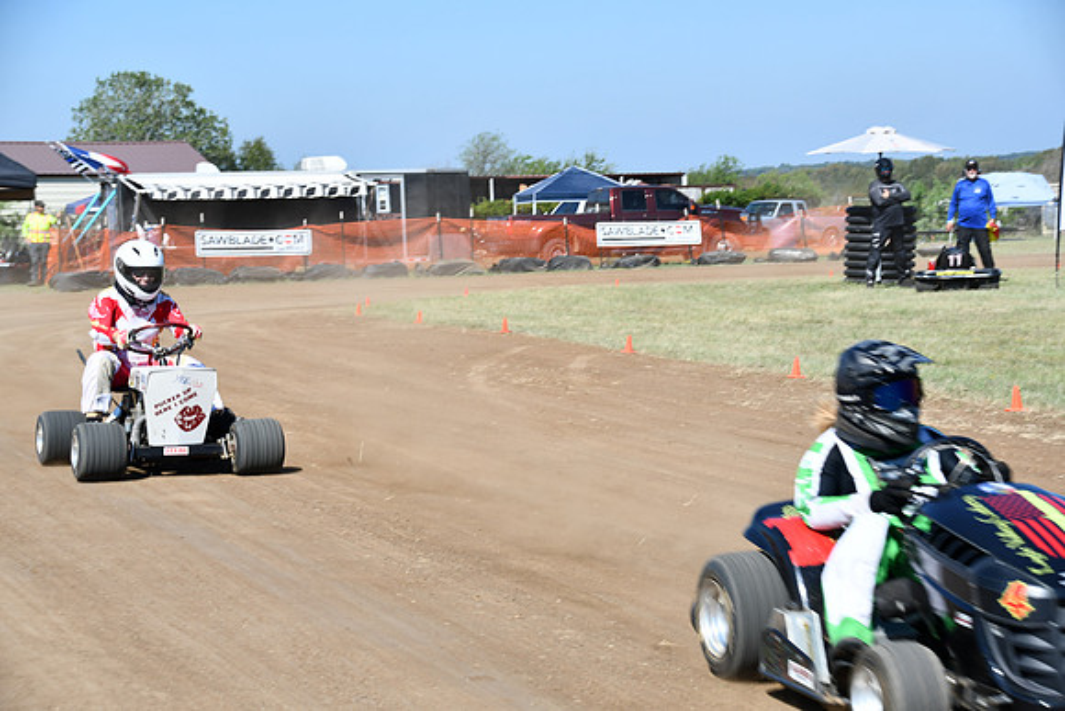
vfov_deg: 14.7
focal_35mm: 93
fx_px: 2752
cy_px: 356
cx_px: 532
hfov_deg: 21.9
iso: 100
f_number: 8
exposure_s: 1/250
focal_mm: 62
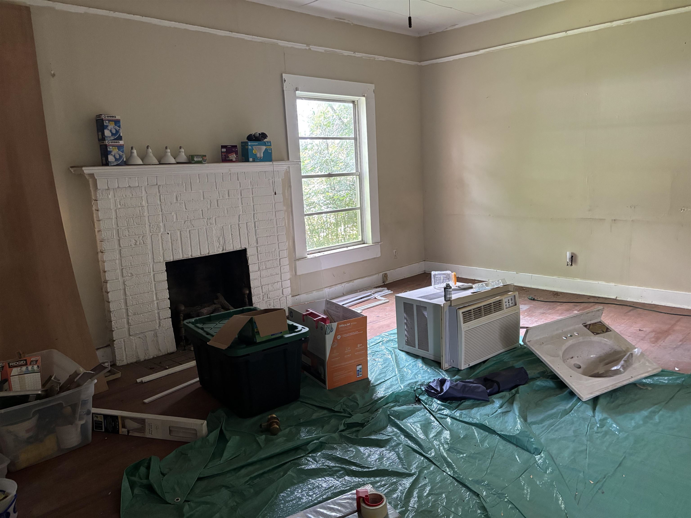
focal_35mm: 26
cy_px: 259
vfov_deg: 53.1
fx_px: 519
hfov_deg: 67.3
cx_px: 346
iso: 500
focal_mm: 5.96
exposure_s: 1/60
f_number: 1.6
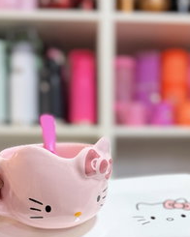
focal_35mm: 51
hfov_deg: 29.7
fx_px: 358
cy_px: 199
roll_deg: -0.1
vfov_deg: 35.2
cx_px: 97
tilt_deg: -3.1
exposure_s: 1/50
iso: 200
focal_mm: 6.76
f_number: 1.78
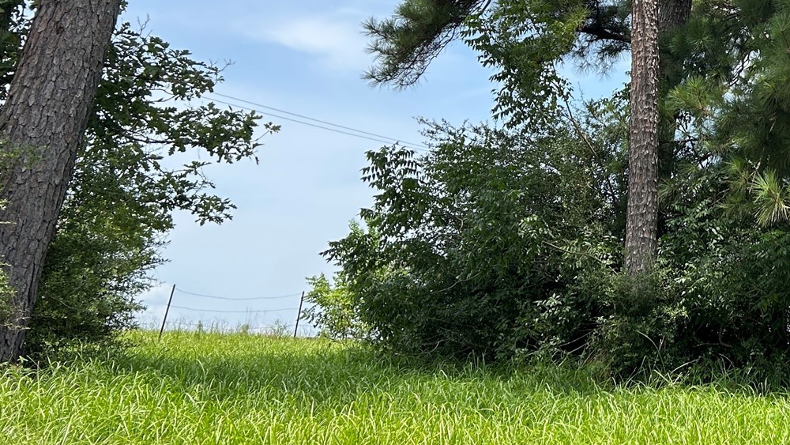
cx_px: 804
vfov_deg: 20.0
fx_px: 1215
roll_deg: -1.3
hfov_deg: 32.8
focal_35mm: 58
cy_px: -13
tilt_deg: +18.9
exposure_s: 1/1511
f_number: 1.5
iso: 50
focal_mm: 5.7
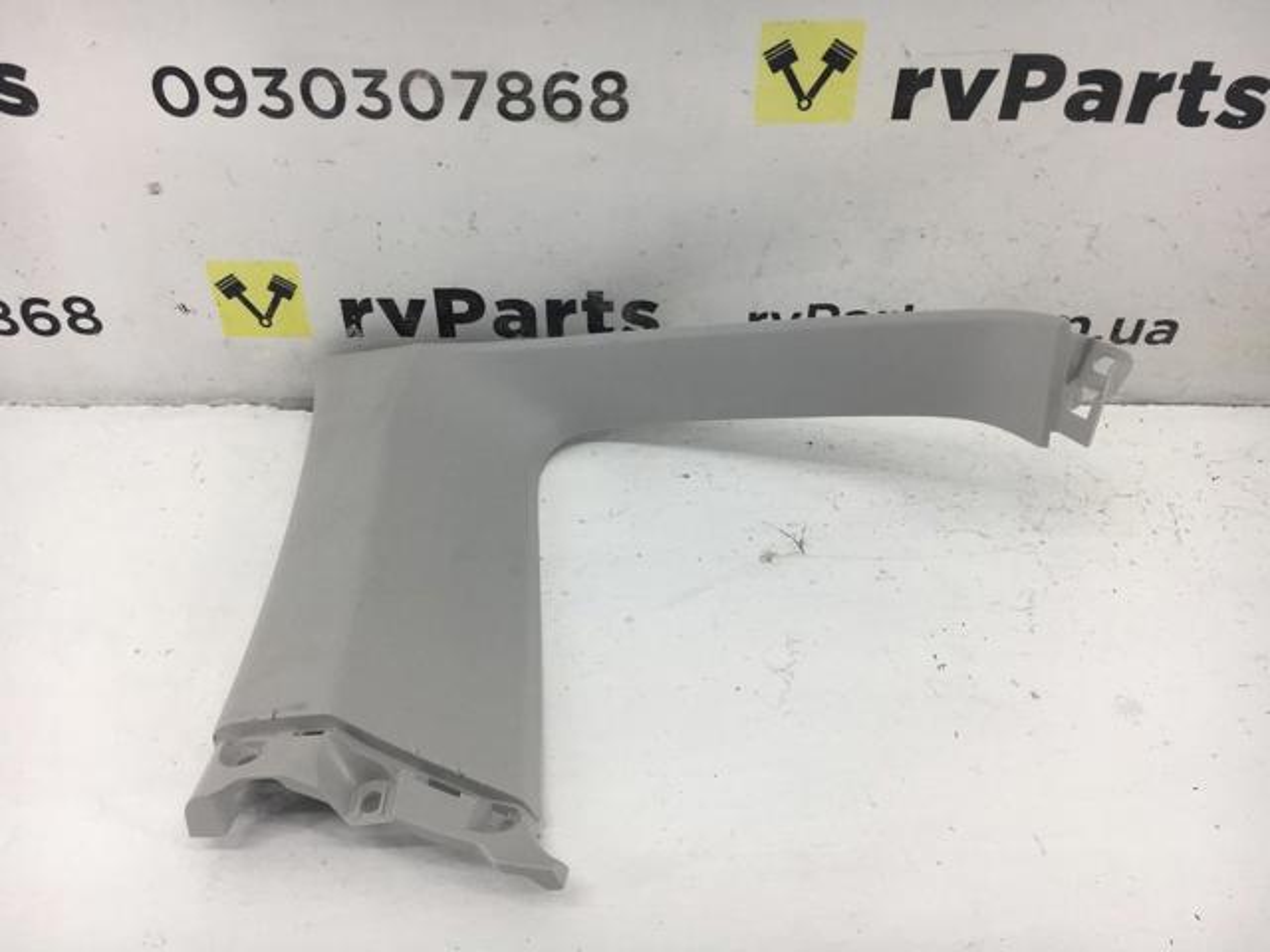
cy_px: 476
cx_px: 635
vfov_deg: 48.2
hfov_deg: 61.7
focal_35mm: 29
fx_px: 1064
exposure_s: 1/100
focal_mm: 4.15
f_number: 2.2
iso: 32
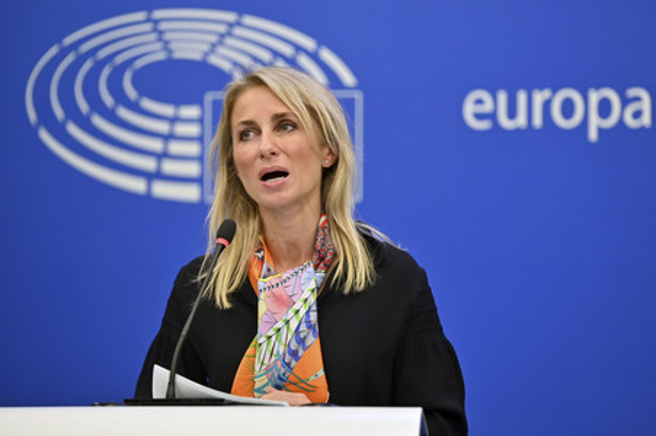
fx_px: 2913
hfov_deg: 12.8
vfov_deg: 8.6
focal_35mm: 160
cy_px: 218
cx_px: 328
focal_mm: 160
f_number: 2.8
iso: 400
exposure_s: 1/100
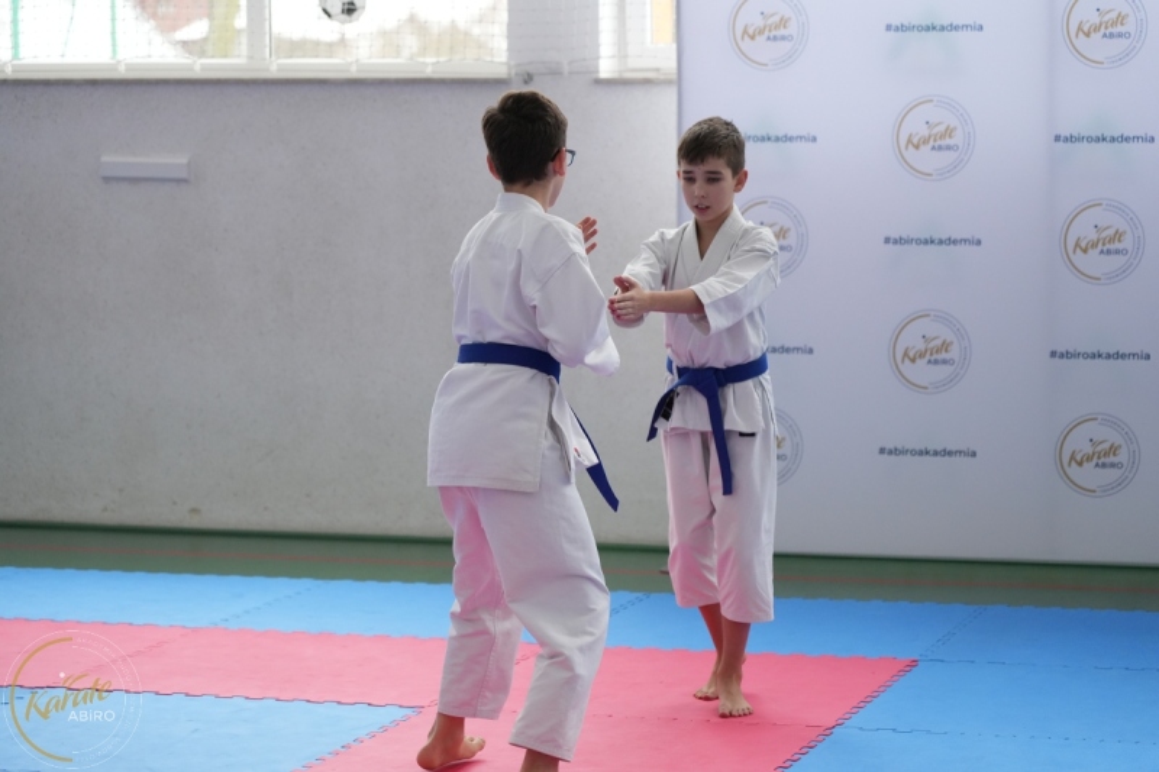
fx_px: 3380
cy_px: 386
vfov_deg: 13.0
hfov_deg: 19.5
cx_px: 580
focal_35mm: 105
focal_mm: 105
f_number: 4
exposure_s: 1/640
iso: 3200
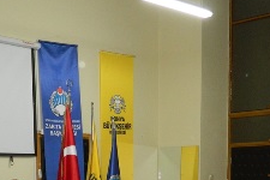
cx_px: 104
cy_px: 241
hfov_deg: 27.3
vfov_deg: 17.2
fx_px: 555
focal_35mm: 74
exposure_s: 1/30
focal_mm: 4.5
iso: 200
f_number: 3.1
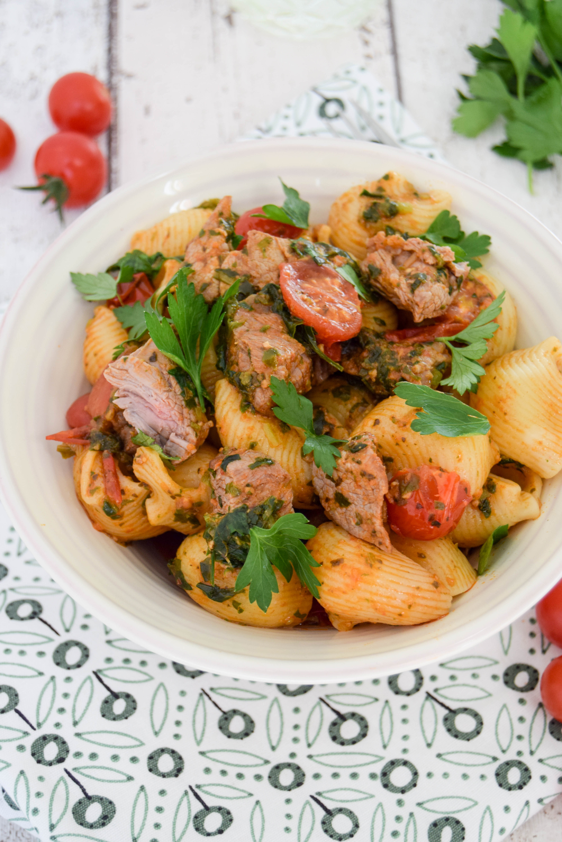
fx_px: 1756
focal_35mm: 75
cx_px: 281
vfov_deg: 27.0
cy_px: 421
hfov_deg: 18.2
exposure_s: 1/100
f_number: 5.6
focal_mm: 50
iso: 400
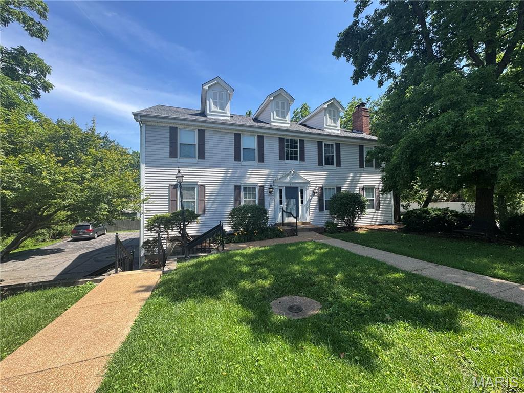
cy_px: 196
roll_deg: +0.6
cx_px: 262
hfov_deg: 102.1
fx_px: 212
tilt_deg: +1.0
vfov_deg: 85.7
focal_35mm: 14
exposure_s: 1/771
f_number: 2.2
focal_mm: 2.22
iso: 40
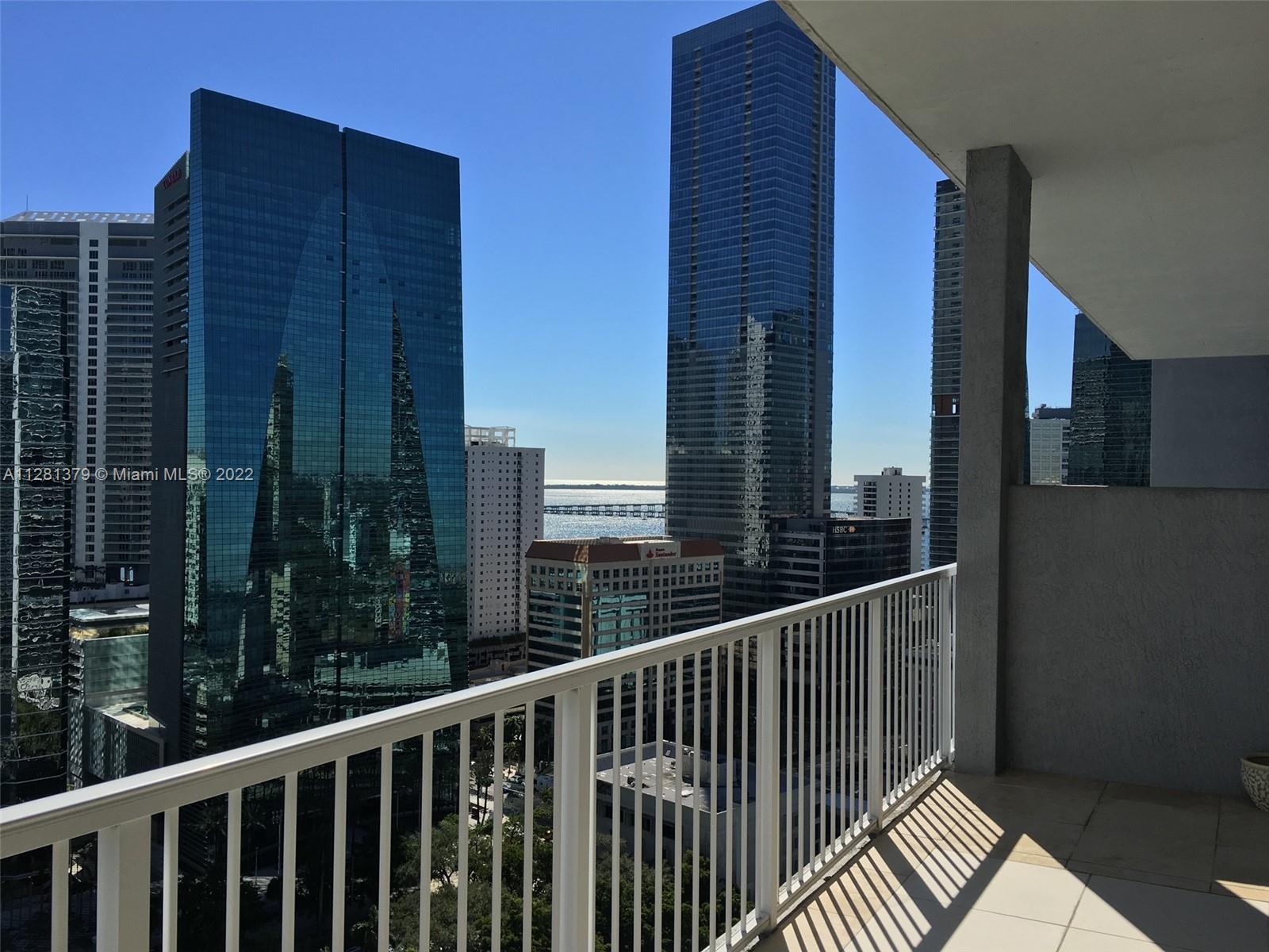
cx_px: 634
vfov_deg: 48.2
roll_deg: -0.8
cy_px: 476
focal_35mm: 29
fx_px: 1063
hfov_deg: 61.7
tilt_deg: -1.8
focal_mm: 4.15
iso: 25
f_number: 2.2
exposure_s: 1/2404
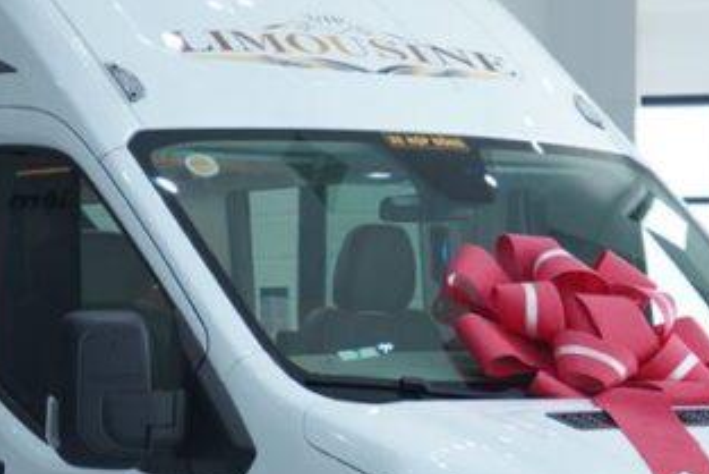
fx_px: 3142
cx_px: 231
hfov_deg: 12.9
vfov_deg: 8.6
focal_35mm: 159
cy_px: 373
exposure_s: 1/160
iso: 200
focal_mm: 32.5
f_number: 2.8
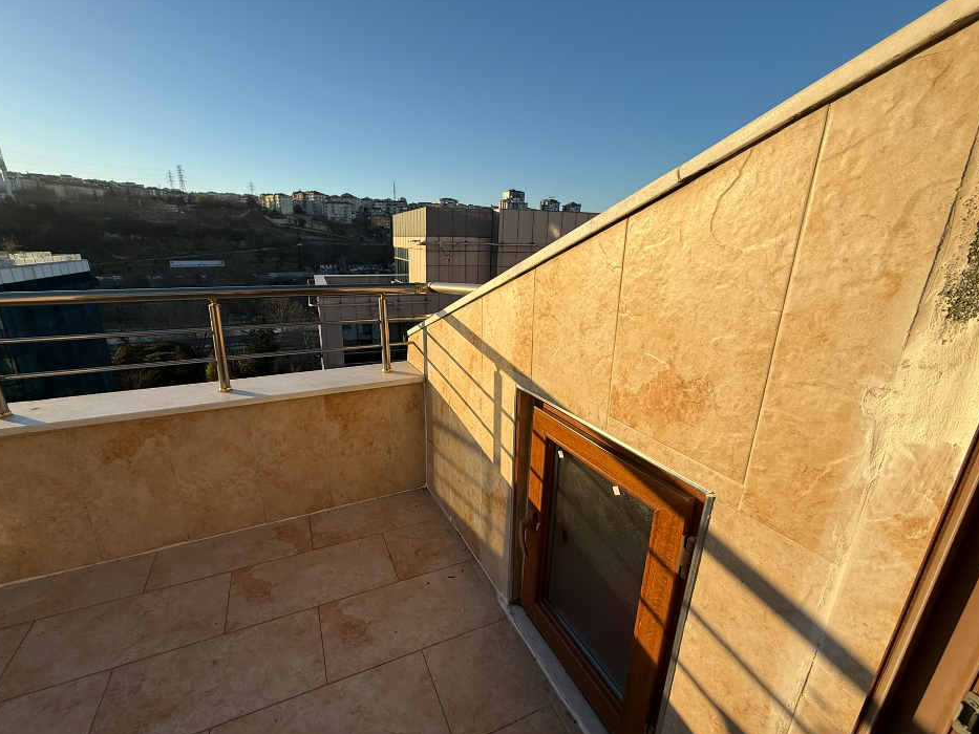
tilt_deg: -18.1
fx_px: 424
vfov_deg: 81.8
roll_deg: -1.5
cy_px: 370
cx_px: 461
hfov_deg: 98.1
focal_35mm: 15
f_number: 2.2
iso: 50
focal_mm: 2.22
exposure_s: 1/1399
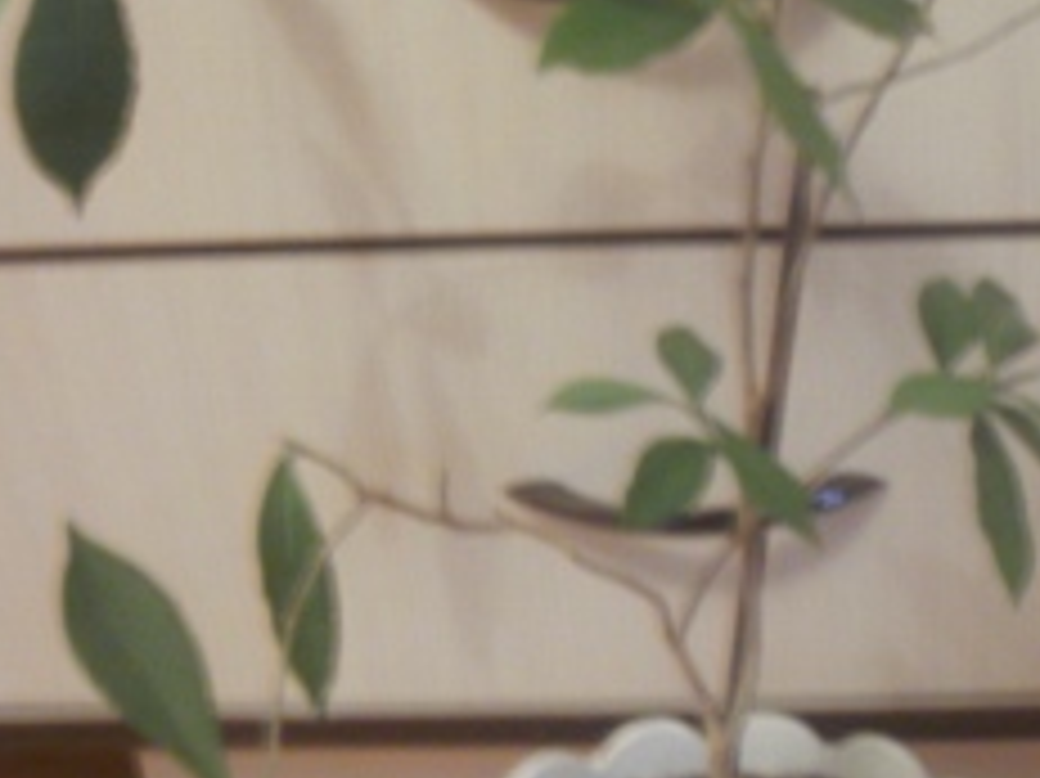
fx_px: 2282
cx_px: 916
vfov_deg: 19.4
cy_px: 385
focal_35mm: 76
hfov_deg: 25.0
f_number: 3.5
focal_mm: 6.3
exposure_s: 1/2
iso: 250
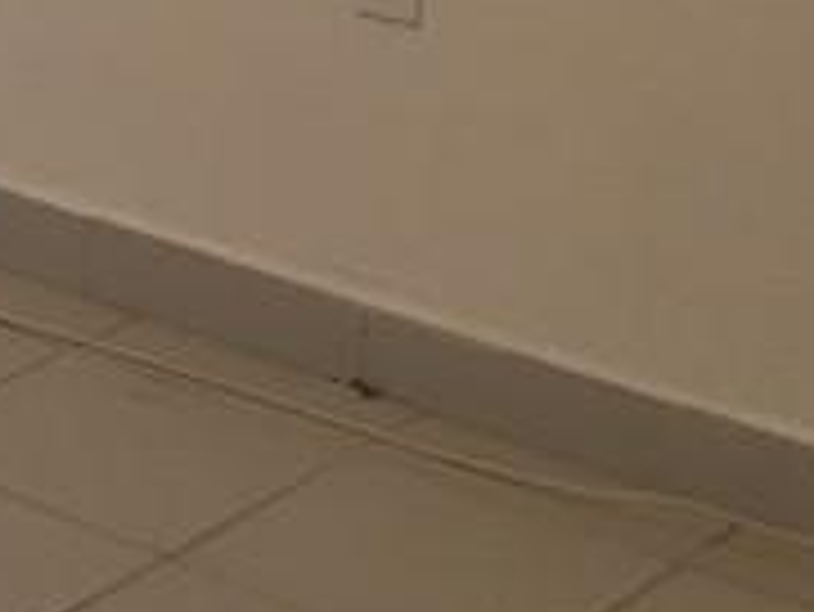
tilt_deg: -11.3
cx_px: -711
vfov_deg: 8.7
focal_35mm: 164
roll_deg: -1.6
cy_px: -486
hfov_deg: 11.1
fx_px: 3859
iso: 64
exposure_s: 1/30
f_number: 2.2
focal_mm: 4.15
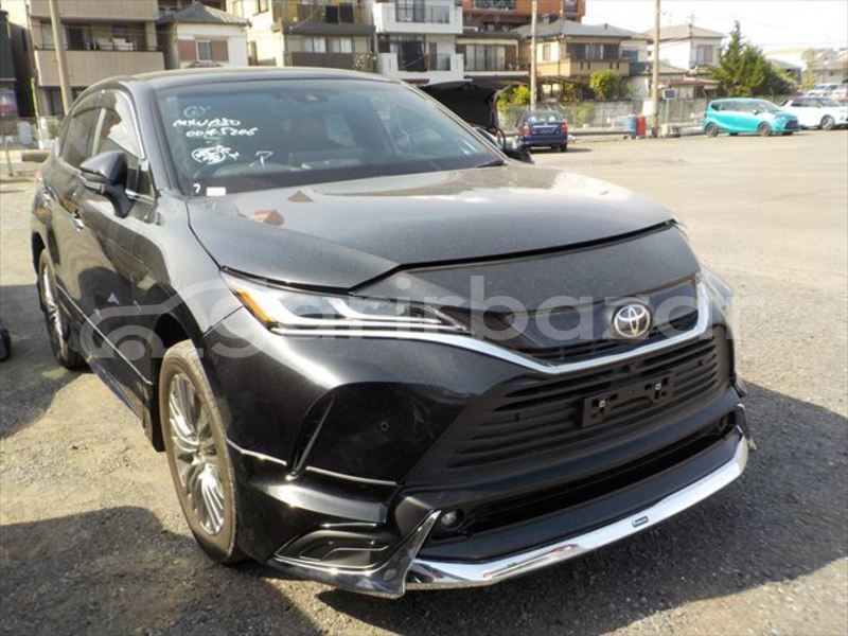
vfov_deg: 46.8
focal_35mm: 30
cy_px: 318
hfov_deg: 60.0
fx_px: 735
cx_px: 424
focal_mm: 4.1
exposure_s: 1/500
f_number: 3.3
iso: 125
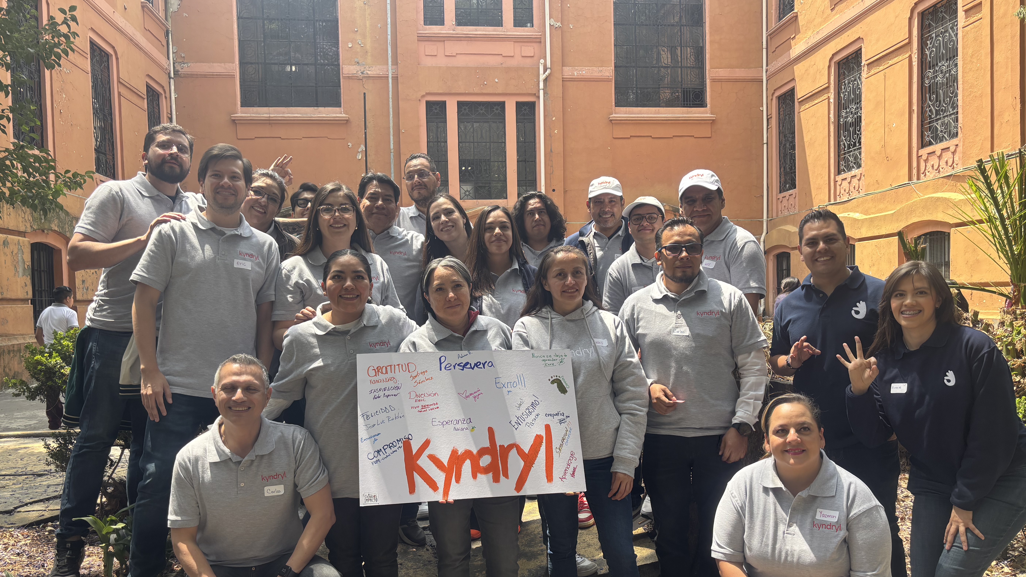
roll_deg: +0.5
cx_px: 506
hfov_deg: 66.1
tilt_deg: -2.9
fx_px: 789
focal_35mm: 29
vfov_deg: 40.1
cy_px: 332
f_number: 1.6
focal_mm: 5.96
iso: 50
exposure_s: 1/475
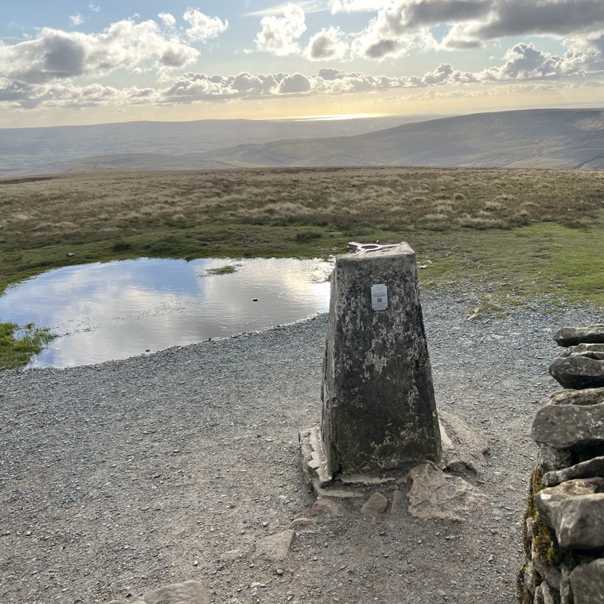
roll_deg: +3.3
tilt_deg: -17.9
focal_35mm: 31
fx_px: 612
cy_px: 303
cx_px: 381
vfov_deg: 52.5
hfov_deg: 51.9
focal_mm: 5.7
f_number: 1.5
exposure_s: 1/2841
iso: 50
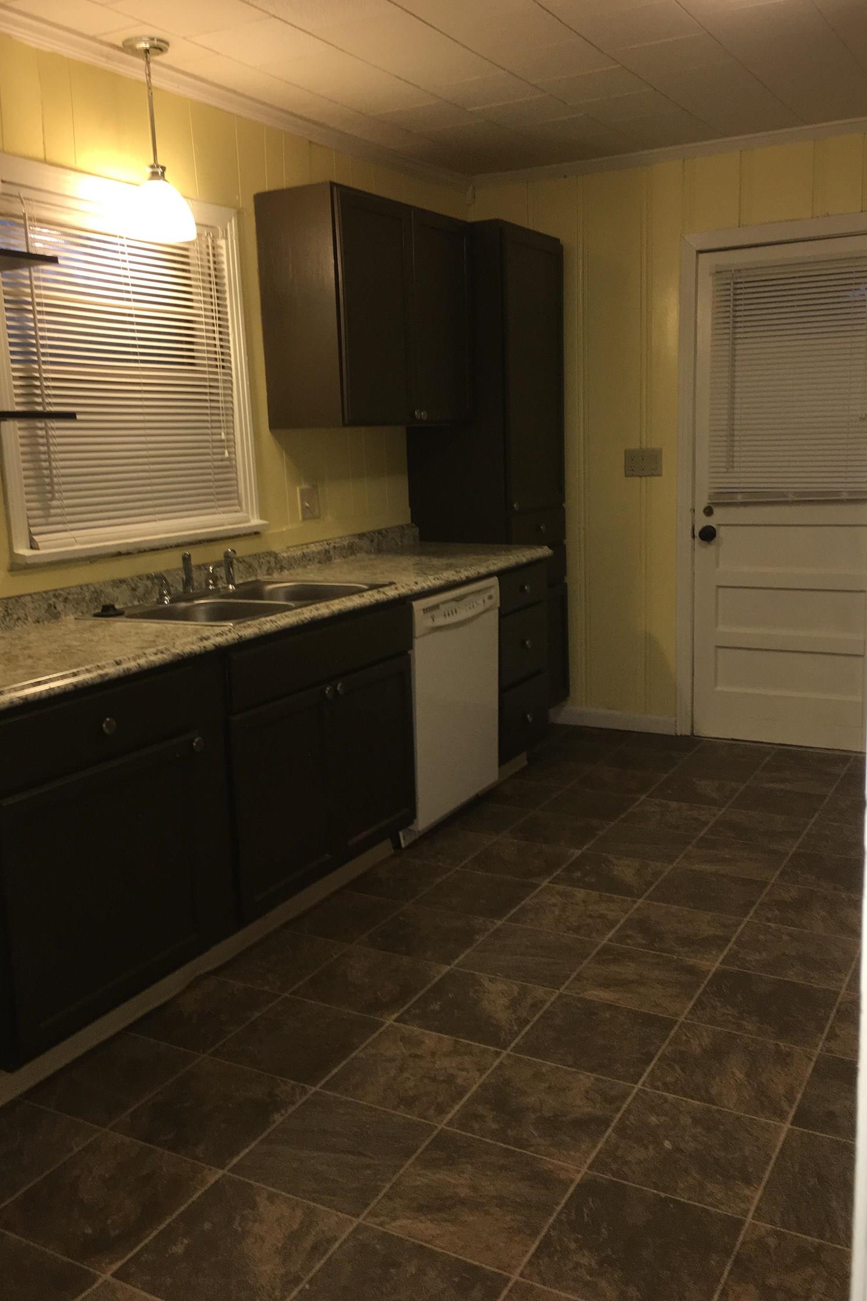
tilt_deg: -10.3
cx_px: 437
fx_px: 1120
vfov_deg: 60.3
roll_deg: +0.8
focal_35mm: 31
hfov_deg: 42.3
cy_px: 655
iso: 64
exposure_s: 1/30
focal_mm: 4.15
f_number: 2.2
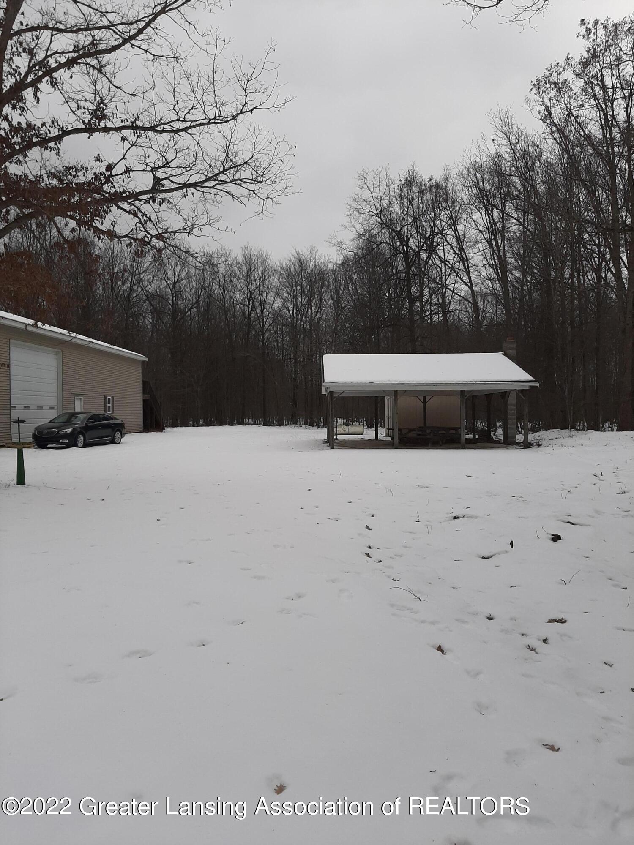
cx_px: 317
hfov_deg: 53.1
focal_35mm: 26
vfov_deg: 67.3
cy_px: 422
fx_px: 635
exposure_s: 1/3322
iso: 40
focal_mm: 3.93
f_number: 1.7
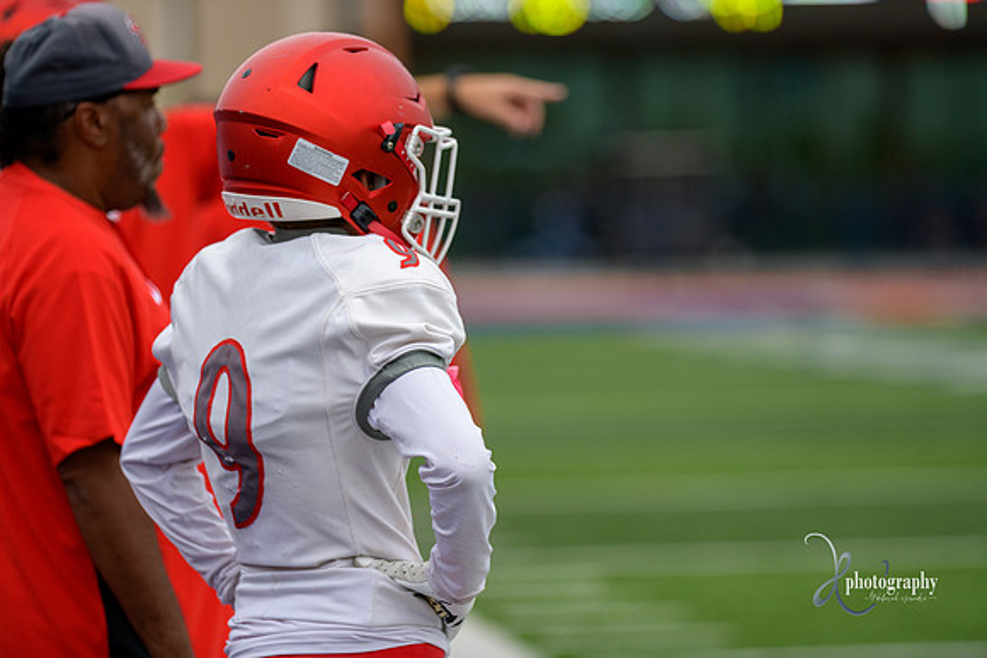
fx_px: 5759
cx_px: 494
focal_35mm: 210
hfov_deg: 9.8
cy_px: 329
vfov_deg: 6.5
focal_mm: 210
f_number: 2.8
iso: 560
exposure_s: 1/1000
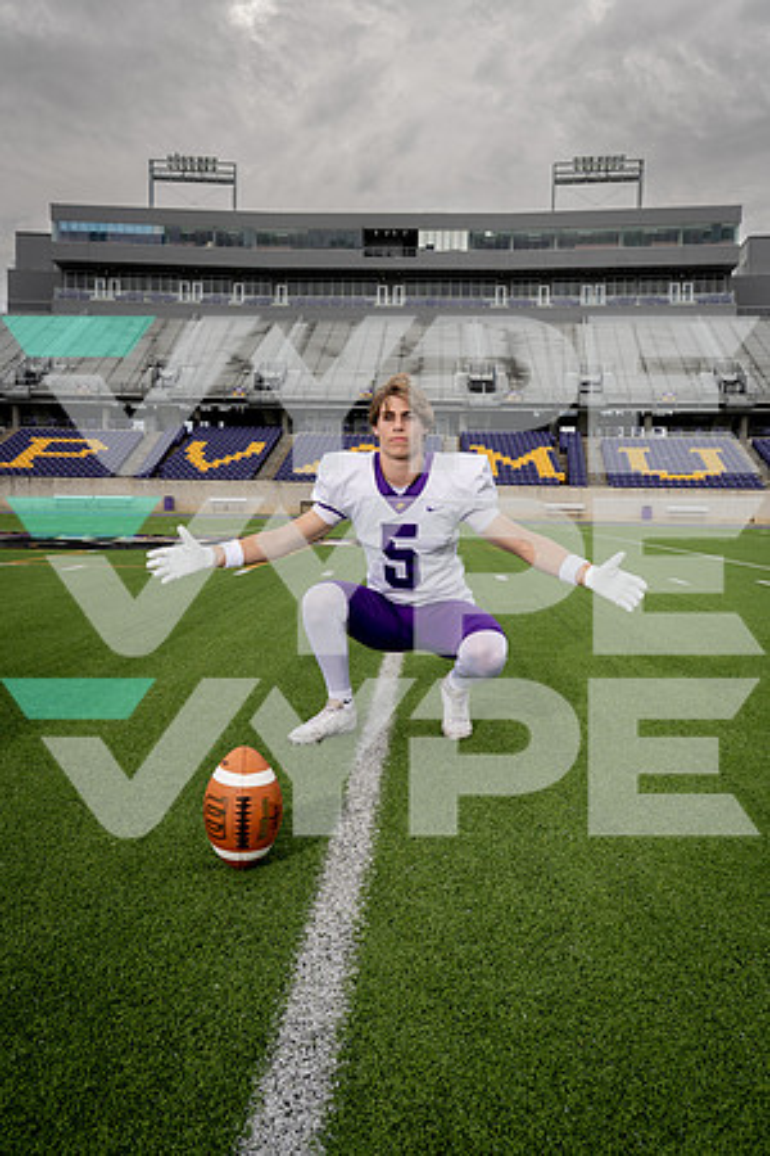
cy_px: 578
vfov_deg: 65.5
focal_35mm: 28
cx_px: 385
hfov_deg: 46.4
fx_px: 898
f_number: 8
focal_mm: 28
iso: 100
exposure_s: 1/250
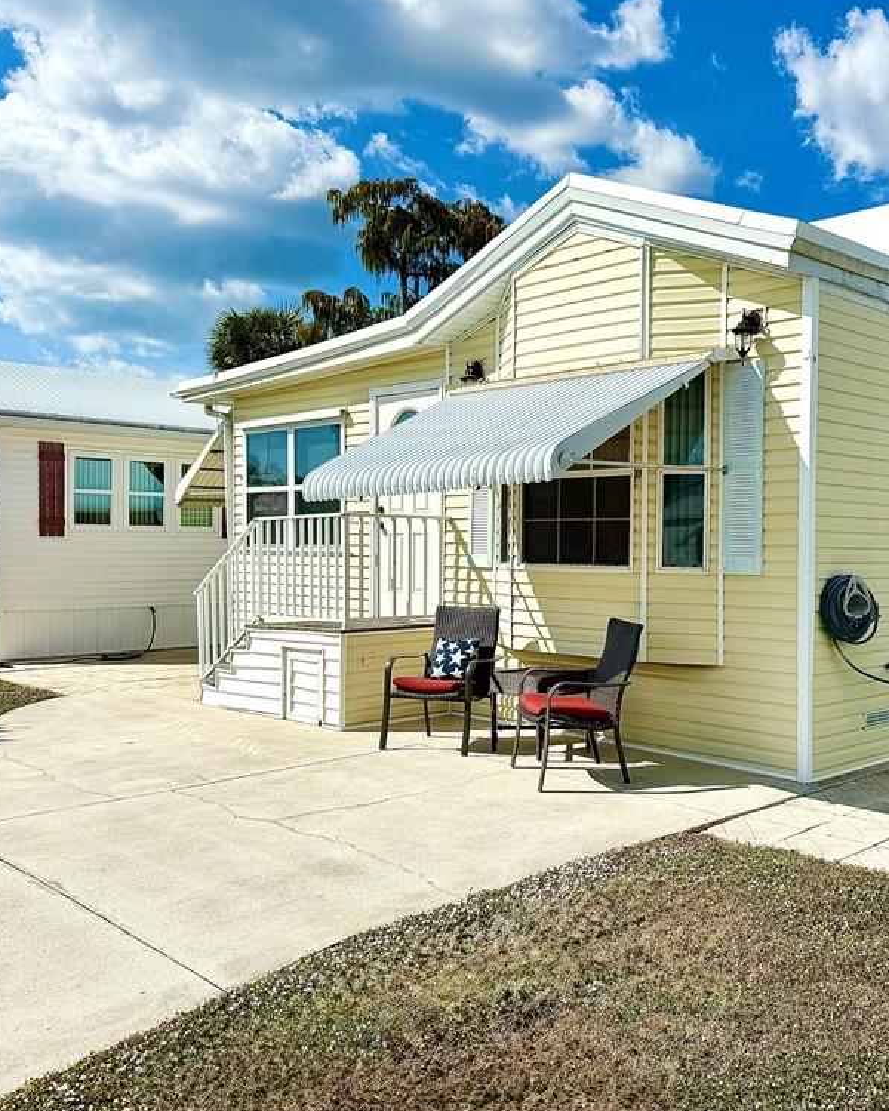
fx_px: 1052
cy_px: 556
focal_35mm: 32
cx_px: 606
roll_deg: -0.3
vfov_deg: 55.7
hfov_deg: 45.0
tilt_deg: +0.0
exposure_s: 1/11905
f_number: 1.78
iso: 80
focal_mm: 6.76
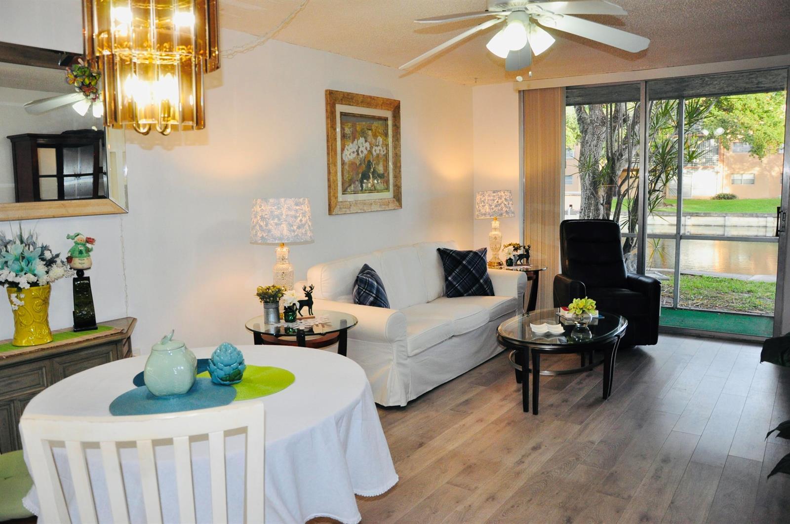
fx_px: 592
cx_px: 395
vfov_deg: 47.8
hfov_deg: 67.5
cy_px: 262
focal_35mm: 27
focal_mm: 18
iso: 800
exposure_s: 1/200
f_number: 4.5
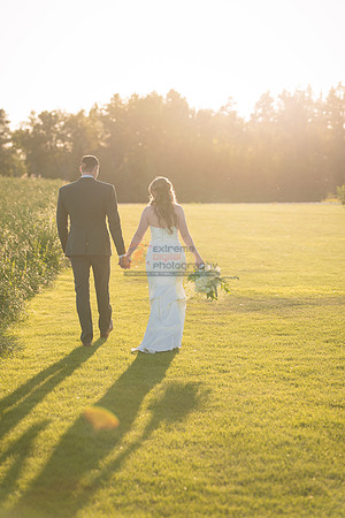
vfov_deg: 20.4
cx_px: 172
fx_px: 1437
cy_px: 259
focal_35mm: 100
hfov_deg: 13.7
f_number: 3.5
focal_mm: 100
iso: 125
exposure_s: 1/320
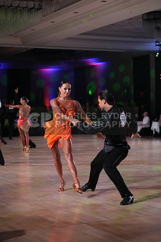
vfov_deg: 27.7
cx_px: 80
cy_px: 121
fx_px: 489
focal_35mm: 73
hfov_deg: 18.7
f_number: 4
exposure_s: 1/500
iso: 3200
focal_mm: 73
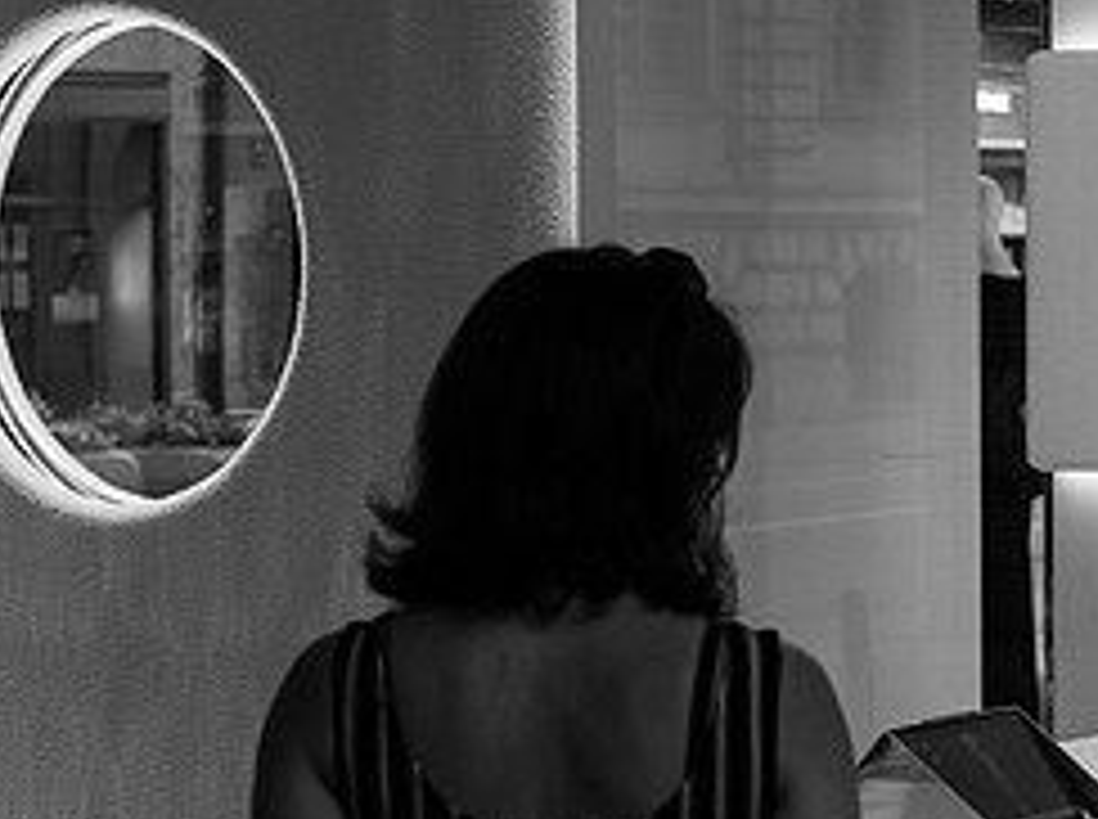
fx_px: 4369
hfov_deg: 13.9
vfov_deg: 10.7
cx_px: 1277
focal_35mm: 138
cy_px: 576
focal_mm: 50
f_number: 4
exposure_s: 1/500
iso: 400
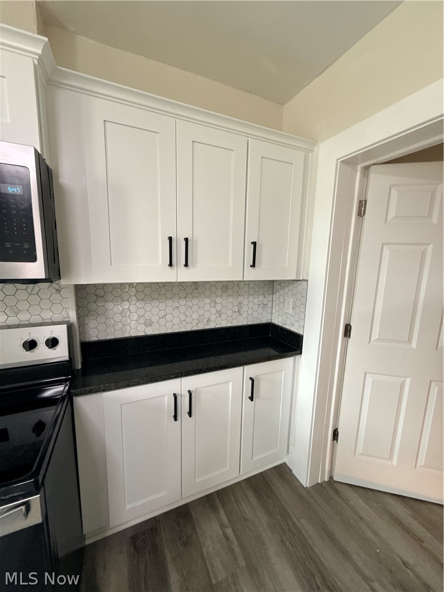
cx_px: 222
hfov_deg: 85.7
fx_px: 239
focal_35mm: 14
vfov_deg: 102.1
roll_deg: -0.8
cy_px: 296
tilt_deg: -7.9
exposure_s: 1/60
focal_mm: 2.22
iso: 500
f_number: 2.2
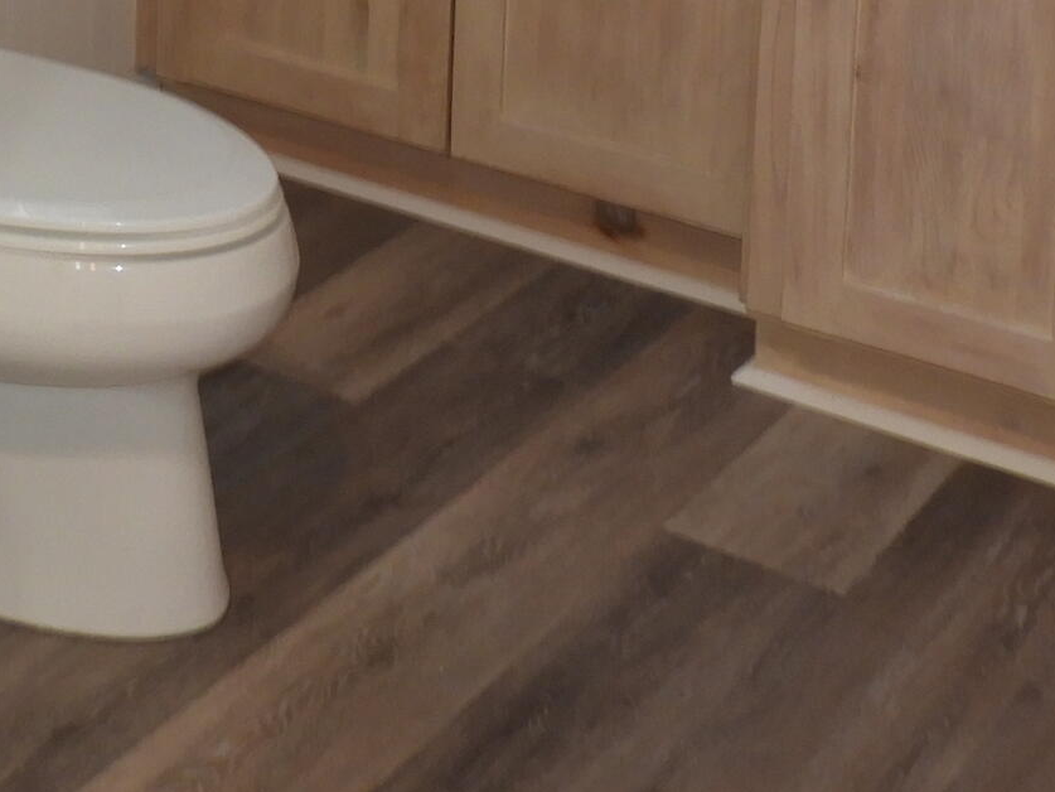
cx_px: 151
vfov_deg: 15.7
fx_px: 2621
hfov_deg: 22.3
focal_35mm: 86
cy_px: -407
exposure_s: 1/30
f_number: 3.3
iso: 125
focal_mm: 4.3
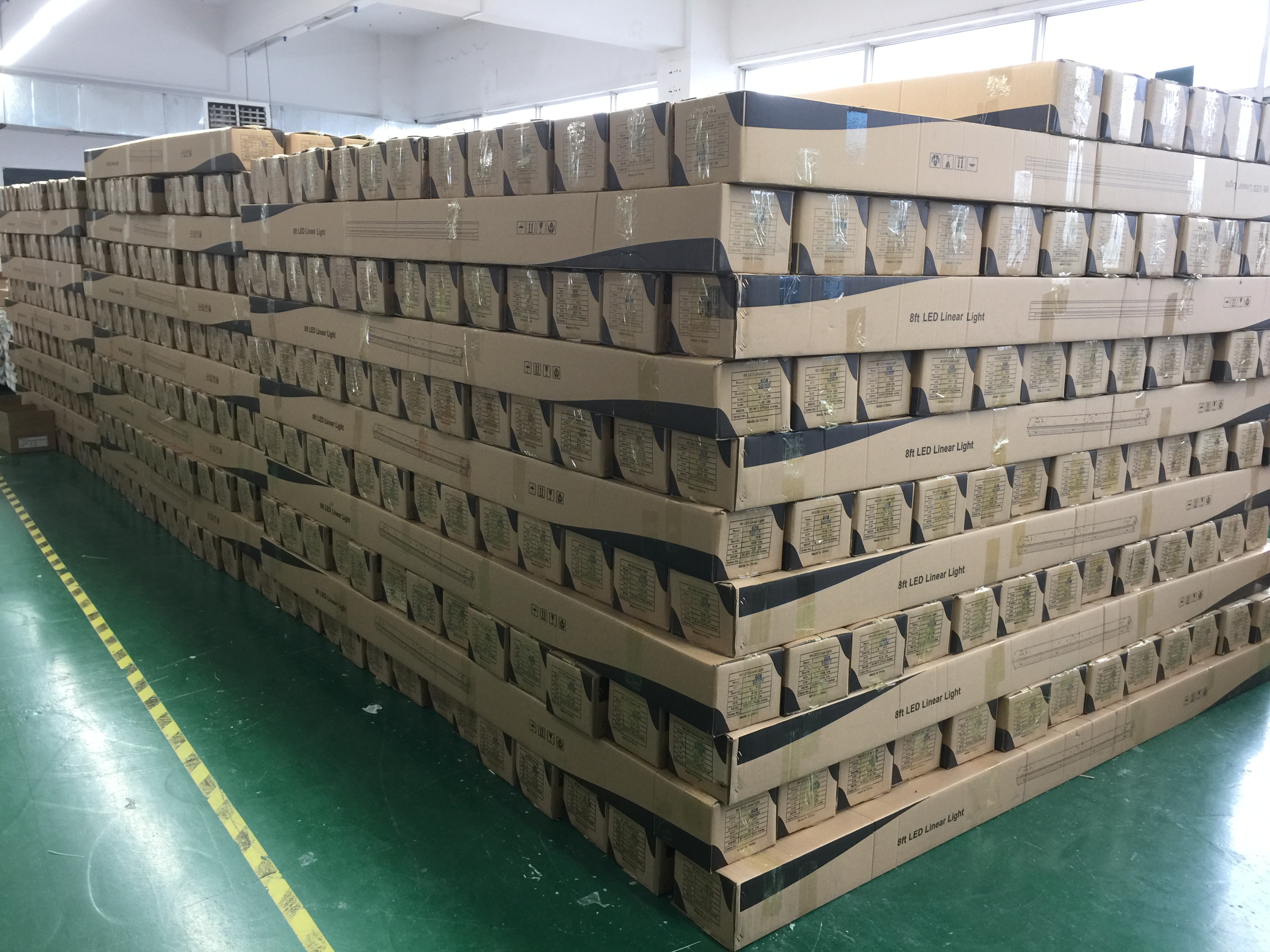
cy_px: 476
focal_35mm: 29
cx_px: 635
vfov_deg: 48.2
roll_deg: -2.1
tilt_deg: -9.5
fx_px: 1064
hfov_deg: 61.7
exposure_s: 1/33
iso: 64
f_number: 2.2
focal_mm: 4.15
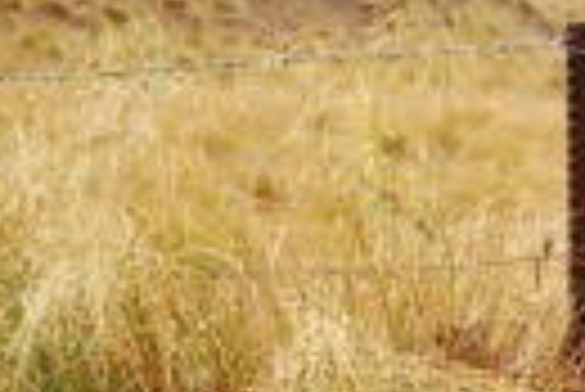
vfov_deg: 6.7
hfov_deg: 9.7
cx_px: 1026
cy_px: 633
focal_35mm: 202
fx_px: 3285
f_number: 5
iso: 640
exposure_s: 1/250
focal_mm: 35
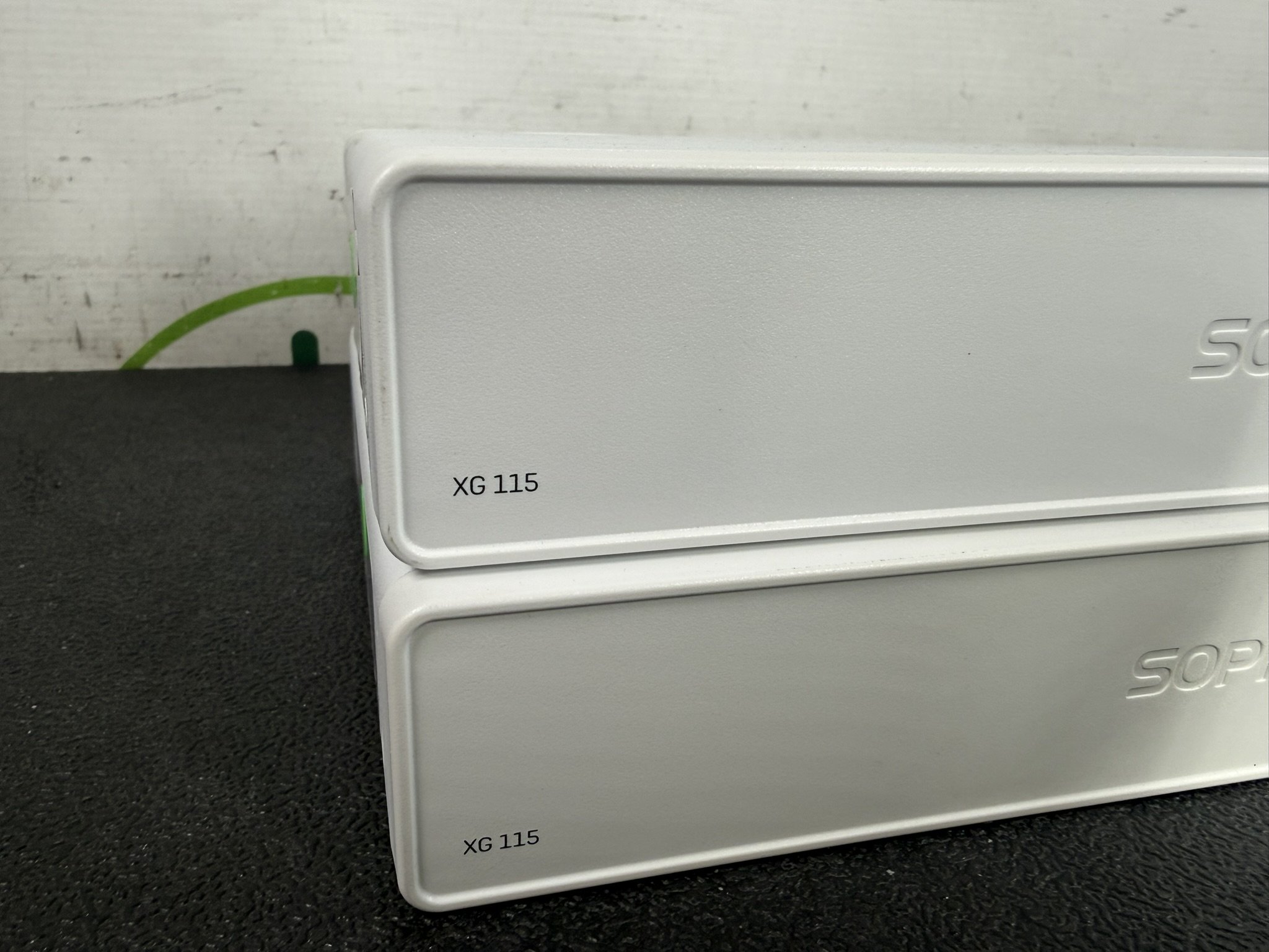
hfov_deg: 71.6
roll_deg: -1.2
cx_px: 634
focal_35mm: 24
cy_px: 476
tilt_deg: -20.4
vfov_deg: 56.8
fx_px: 880
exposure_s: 1/100
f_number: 2.2
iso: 50
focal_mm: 2.22
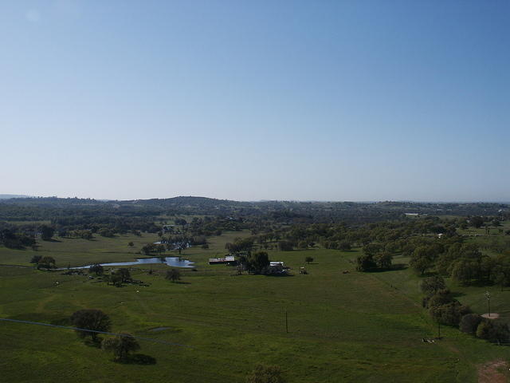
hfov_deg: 52.6
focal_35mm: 35
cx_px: 255
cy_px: 192
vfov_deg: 40.7
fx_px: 516
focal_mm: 7.18
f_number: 6.7
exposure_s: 1/500
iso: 64
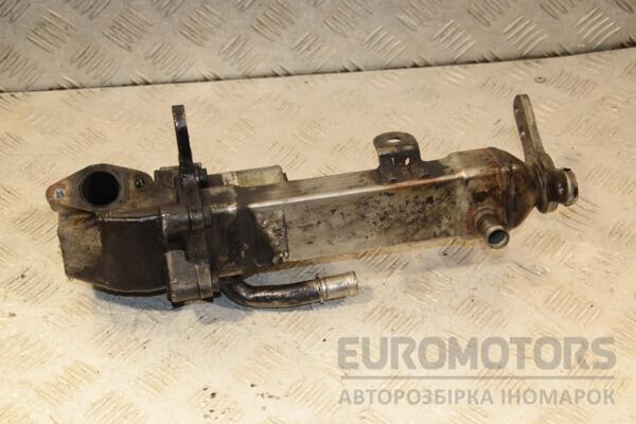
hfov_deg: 29.9
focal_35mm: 68
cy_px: 212
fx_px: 1192
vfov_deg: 20.2
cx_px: 318
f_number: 6.3
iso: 800
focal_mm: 45
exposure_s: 1/200
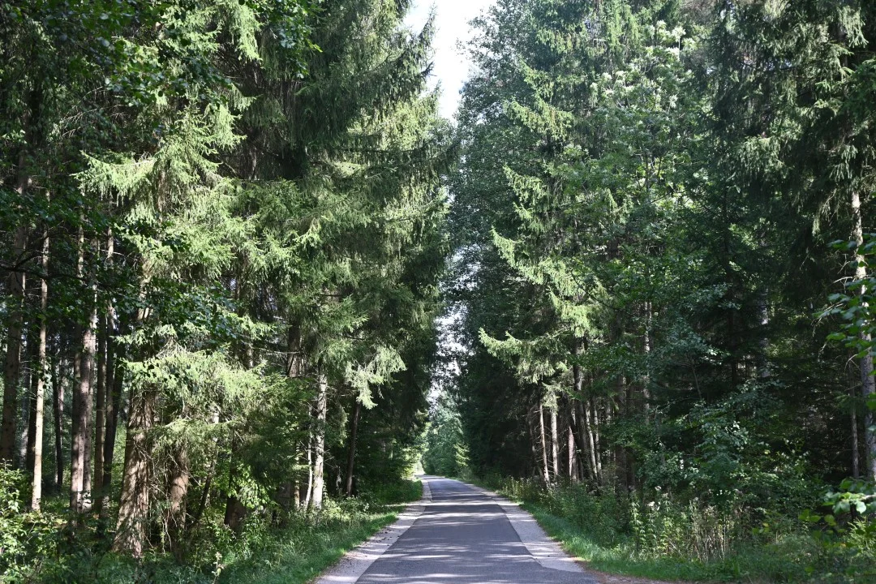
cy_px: 292
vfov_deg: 25.5
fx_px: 1290
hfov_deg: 37.5
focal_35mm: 53
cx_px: 438
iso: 200
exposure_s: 1/250
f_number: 4.5
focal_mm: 53
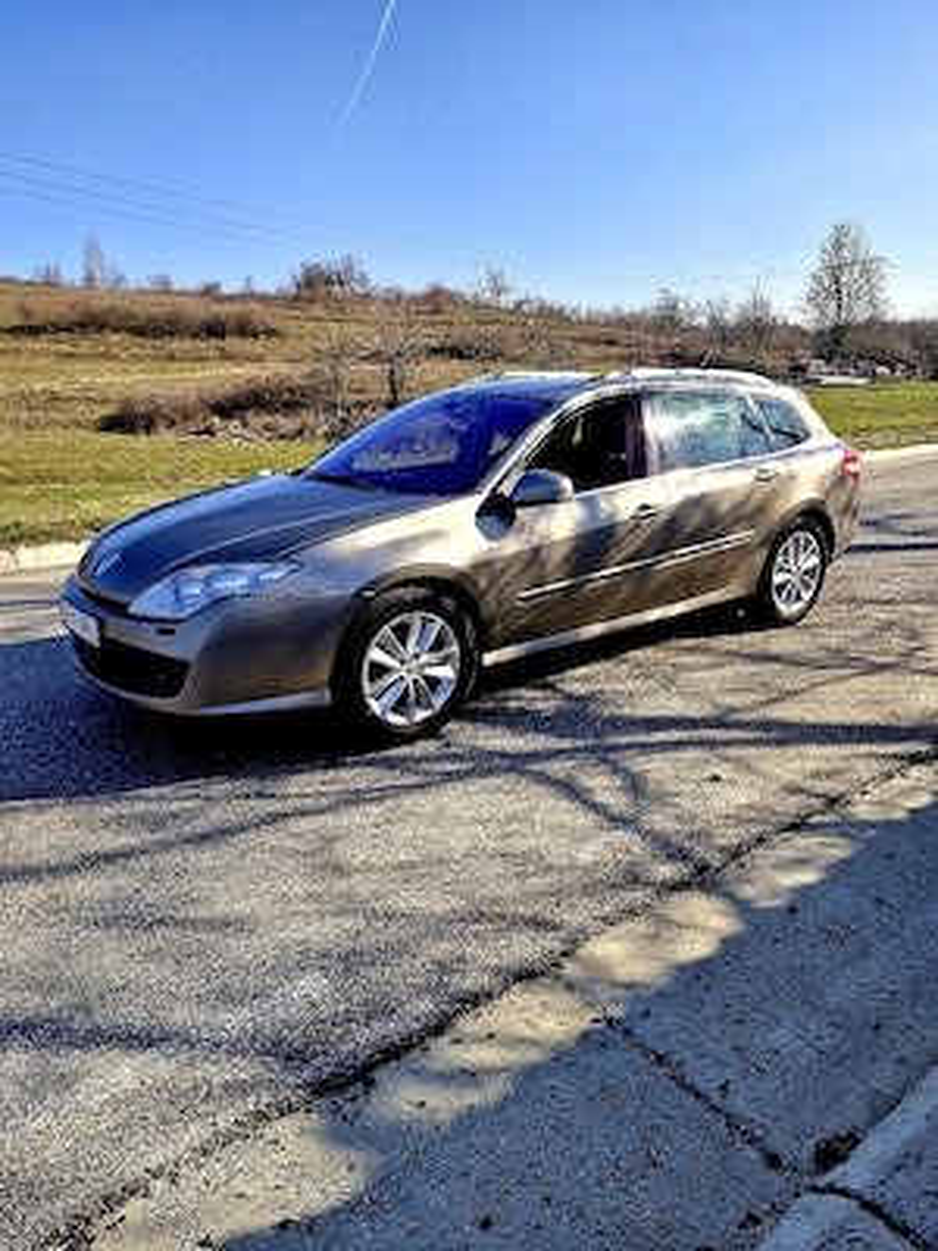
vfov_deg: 73.9
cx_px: 469
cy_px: 626
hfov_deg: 58.9
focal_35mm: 23
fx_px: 831
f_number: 1.8
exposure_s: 1/1111
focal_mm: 5.54
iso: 50
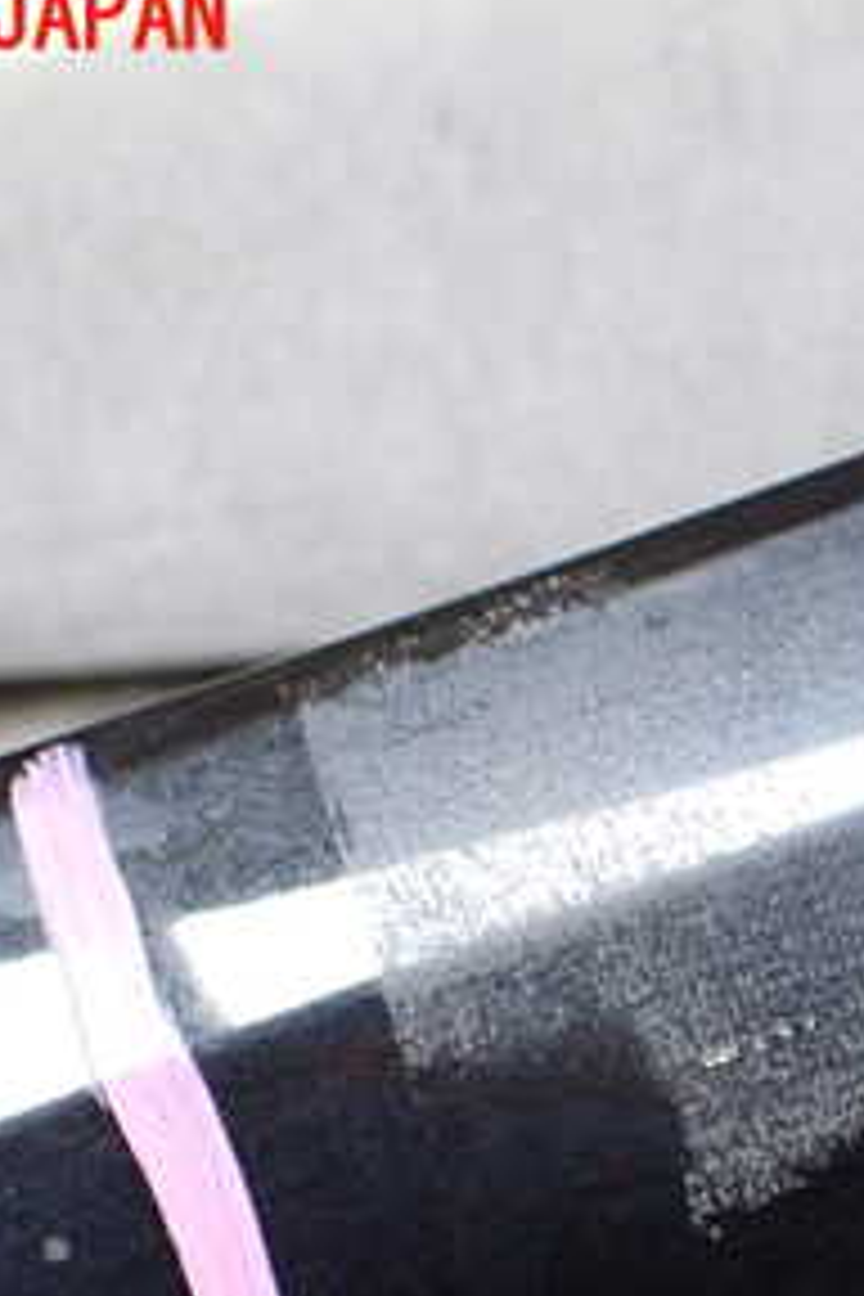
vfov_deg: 30.4
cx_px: 760
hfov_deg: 20.5
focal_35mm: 65
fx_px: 2340
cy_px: 976
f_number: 2.3
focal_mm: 5.4
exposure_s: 1/125
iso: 800
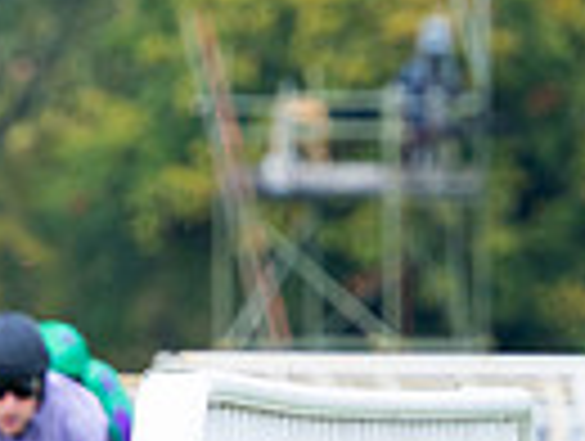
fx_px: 17896
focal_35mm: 1057
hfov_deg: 1.9
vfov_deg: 1.4
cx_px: -589
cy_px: 688
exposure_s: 1/1000
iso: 640
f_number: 4
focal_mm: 190
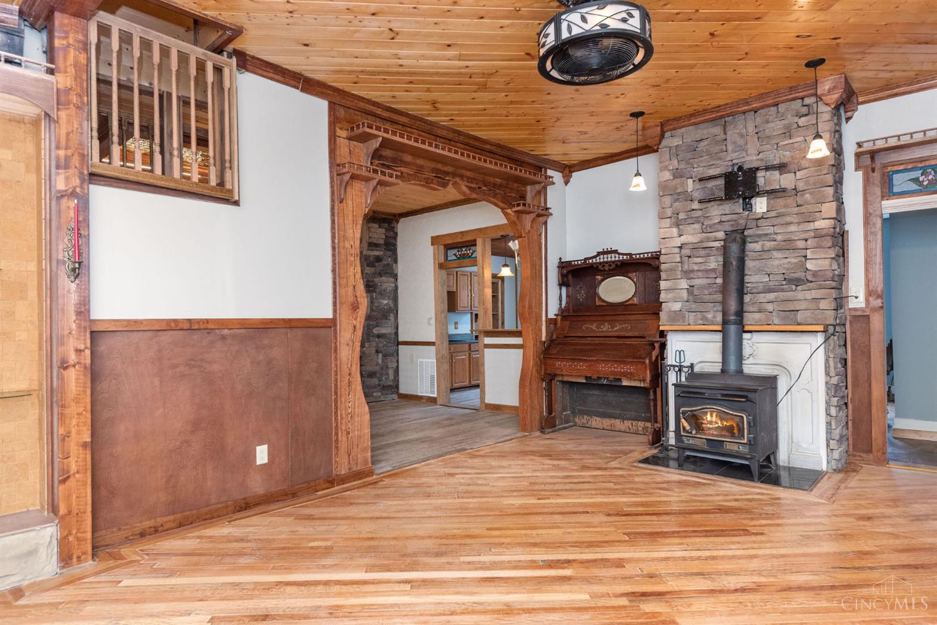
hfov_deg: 84.0
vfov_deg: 61.9
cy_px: 312
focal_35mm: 20
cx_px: 468
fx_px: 521
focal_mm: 20
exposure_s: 1/50
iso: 1000
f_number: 5.6
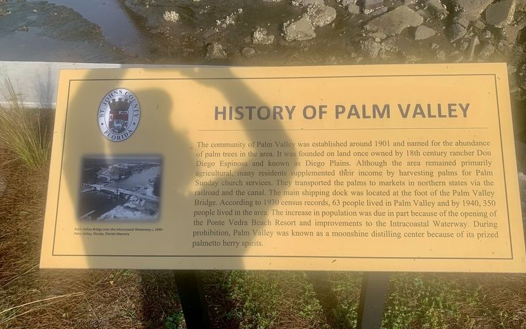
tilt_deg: -41.0
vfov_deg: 43.1
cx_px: 272
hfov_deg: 64.6
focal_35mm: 29
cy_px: 164
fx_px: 416
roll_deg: +2.8
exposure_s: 1/2994
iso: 25
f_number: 1.8
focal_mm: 4.25
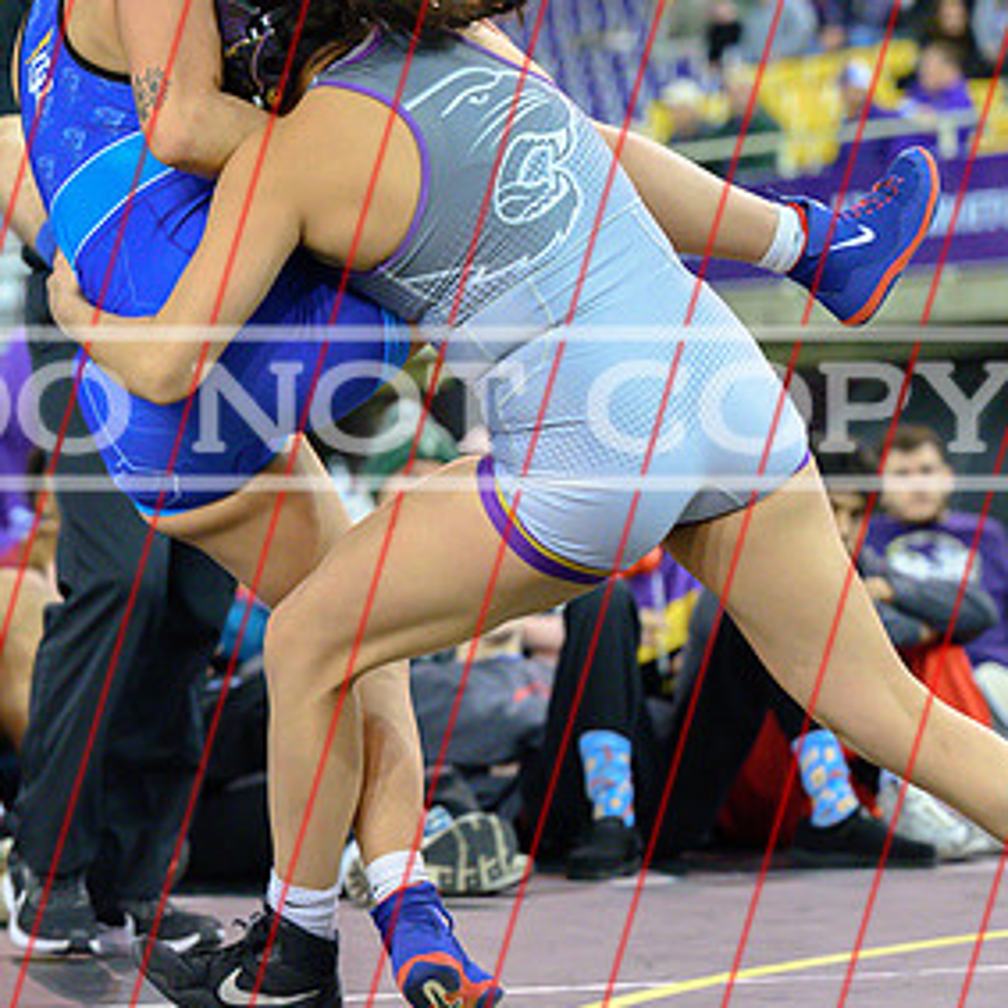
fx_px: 5304
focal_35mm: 161
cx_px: 338
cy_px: 509
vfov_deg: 10.9
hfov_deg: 10.8
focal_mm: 82
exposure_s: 1/640
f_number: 2.8
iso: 5000
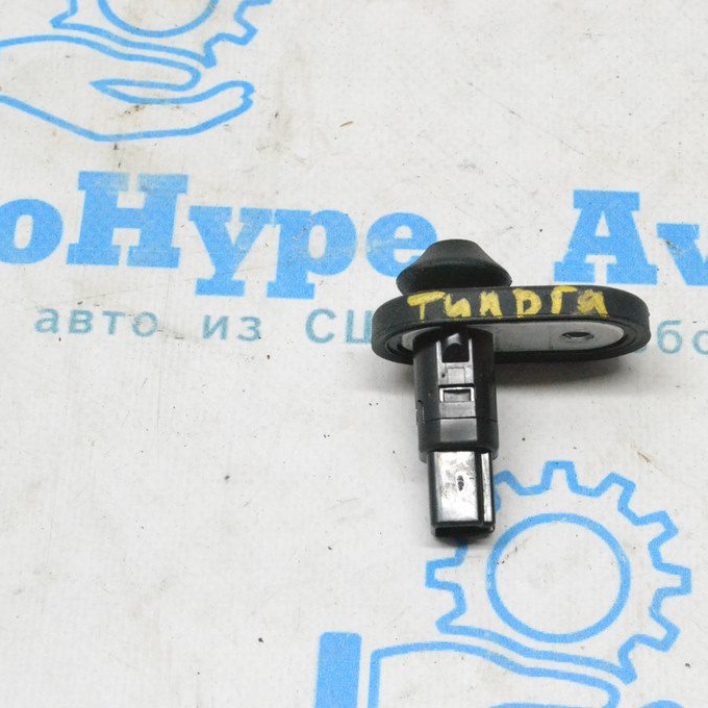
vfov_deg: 18.1
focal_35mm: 96
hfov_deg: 18.1
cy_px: 355
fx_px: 2221
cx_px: 459
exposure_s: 1/160
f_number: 13
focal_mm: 50
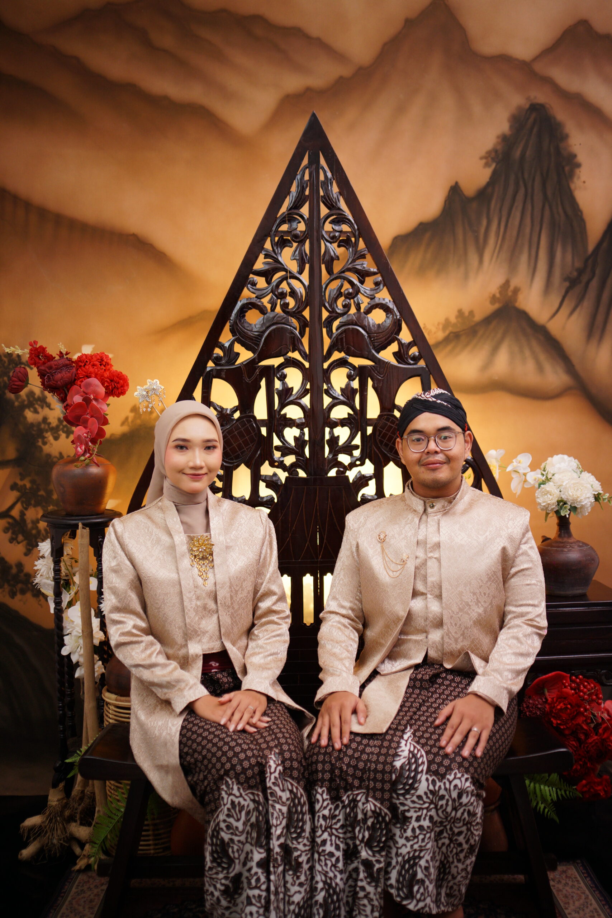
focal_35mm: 35
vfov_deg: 54.4
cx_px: 306
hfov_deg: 37.9
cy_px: 459
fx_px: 892
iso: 500
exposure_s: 1/125
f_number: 2
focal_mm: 35
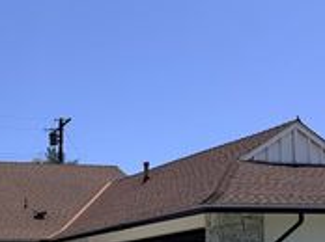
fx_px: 647
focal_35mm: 69
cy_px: 301
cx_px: -11
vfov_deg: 19.8
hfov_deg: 26.5
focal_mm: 6.76
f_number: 1.78
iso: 80
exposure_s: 1/9091
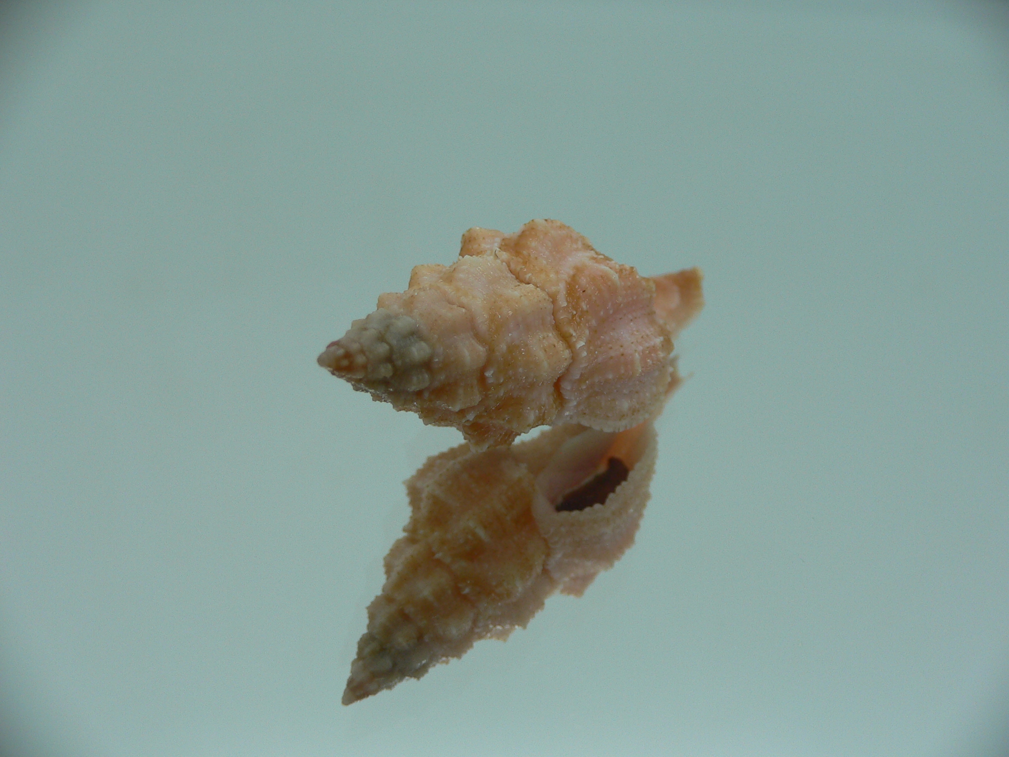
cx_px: 504
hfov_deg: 52.6
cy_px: 378
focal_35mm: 35
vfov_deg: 40.7
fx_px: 1020
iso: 80
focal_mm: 4.6
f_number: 2.8
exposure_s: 1/60
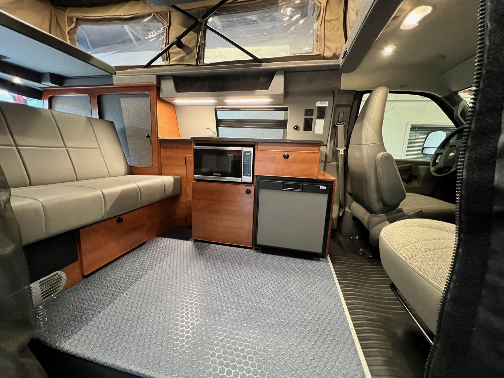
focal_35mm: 13
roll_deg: -2.2
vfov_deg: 89.9
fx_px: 189
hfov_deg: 106.2
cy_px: 189
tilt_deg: -9.8
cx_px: 252
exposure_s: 1/40
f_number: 1.8
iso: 1000
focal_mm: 1.57
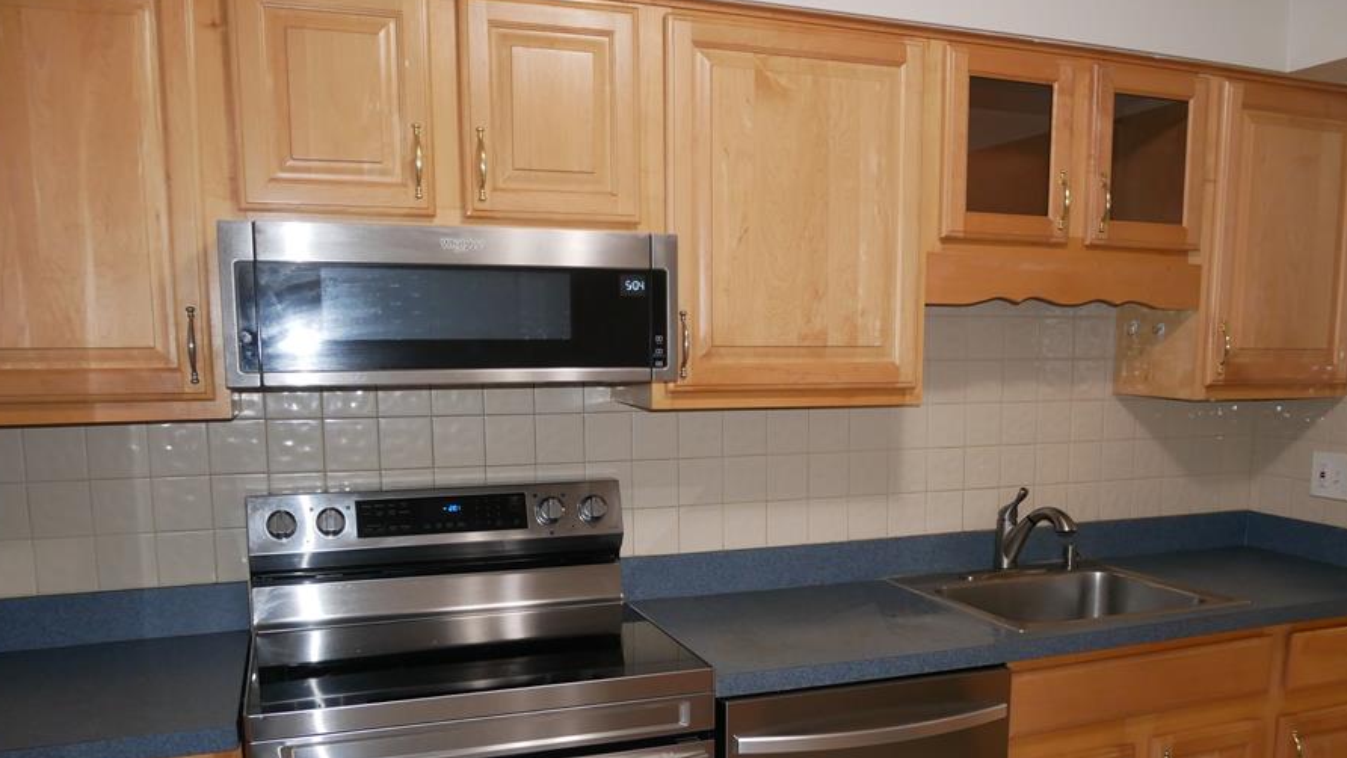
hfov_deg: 64.2
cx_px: 729
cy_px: 541
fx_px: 1072
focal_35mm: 30
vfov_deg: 38.2
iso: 800
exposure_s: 1/60
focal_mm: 12
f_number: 3.5
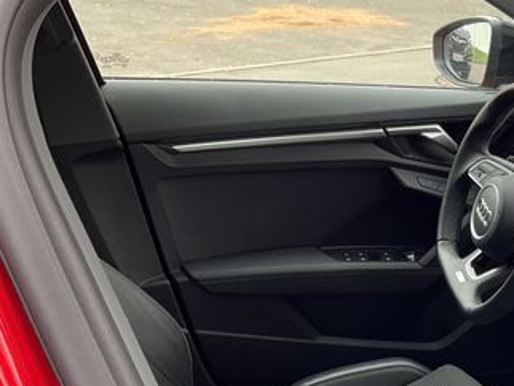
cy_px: 404
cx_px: 563
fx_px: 1070
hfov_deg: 25.1
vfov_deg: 19.7
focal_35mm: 72
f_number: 1.8
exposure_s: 1/122
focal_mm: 3
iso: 32
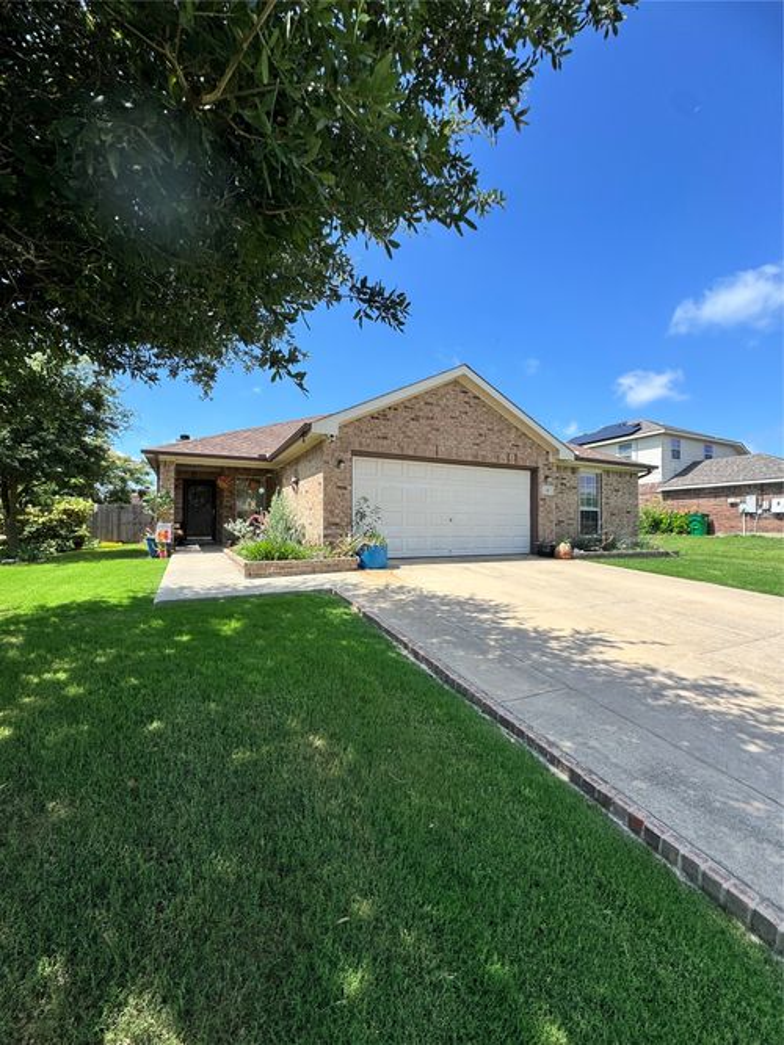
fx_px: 423
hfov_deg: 85.7
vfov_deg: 102.1
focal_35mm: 14
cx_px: 392
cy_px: 522
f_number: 2.2
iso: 50
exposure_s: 1/1110
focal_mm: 2.22
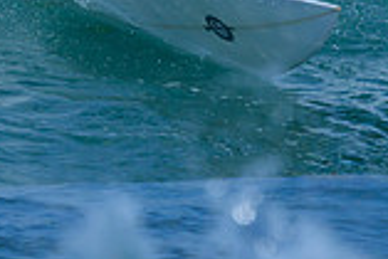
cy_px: -180
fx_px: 43592
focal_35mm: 4041
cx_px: 250
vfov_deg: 0.3
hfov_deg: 0.5
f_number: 6.3
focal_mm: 800
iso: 320
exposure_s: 1/2500
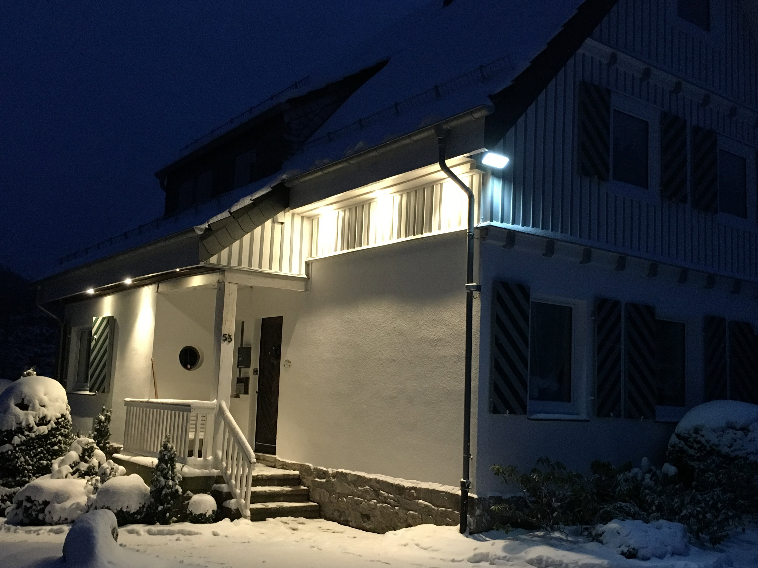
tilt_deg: +6.6
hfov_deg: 51.4
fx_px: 788
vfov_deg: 39.6
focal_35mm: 36
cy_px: 305
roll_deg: -3.4
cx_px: 377
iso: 200
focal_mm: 4.15
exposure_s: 1/17
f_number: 2.2
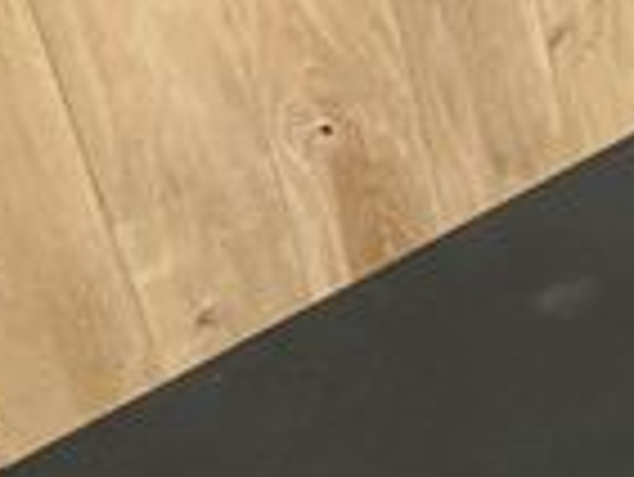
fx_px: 2163
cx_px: 1299
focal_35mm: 118
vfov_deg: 12.5
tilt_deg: -34.9
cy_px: 68
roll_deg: -2.6
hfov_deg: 13.9
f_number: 1.6
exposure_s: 1/25
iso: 500
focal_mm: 5.1
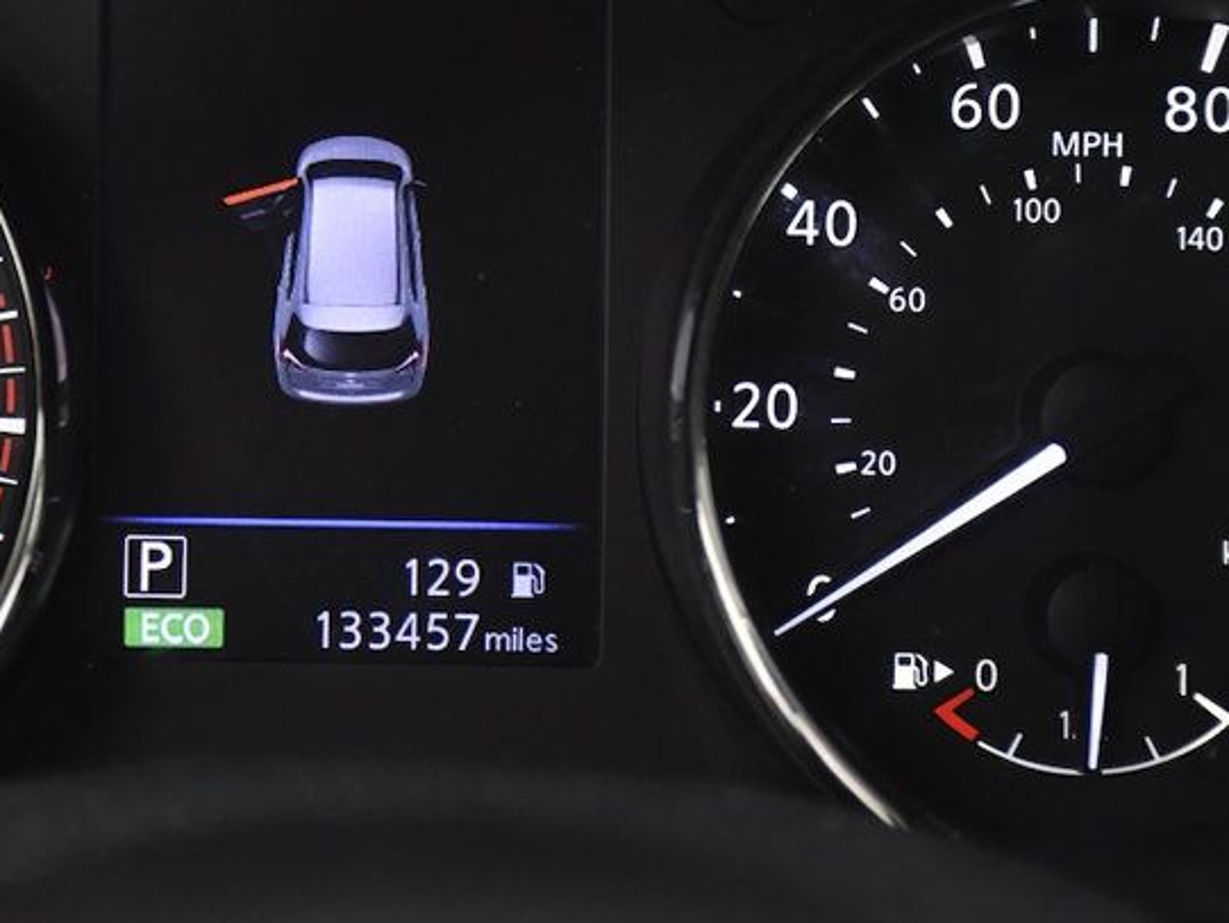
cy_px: 247
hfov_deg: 16.1
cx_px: 336
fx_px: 4332
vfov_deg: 12.1
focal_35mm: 122
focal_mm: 45
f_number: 4.5
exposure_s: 1/320
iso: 2500
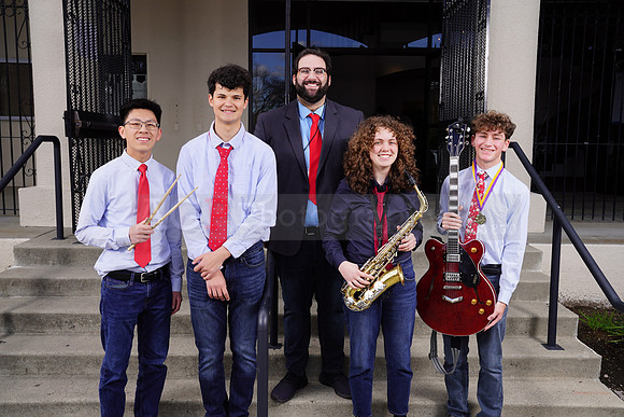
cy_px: 208
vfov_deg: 38.9
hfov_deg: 55.8
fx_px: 589
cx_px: 312
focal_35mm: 34
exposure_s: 1/200
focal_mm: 34
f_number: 7.1
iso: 100
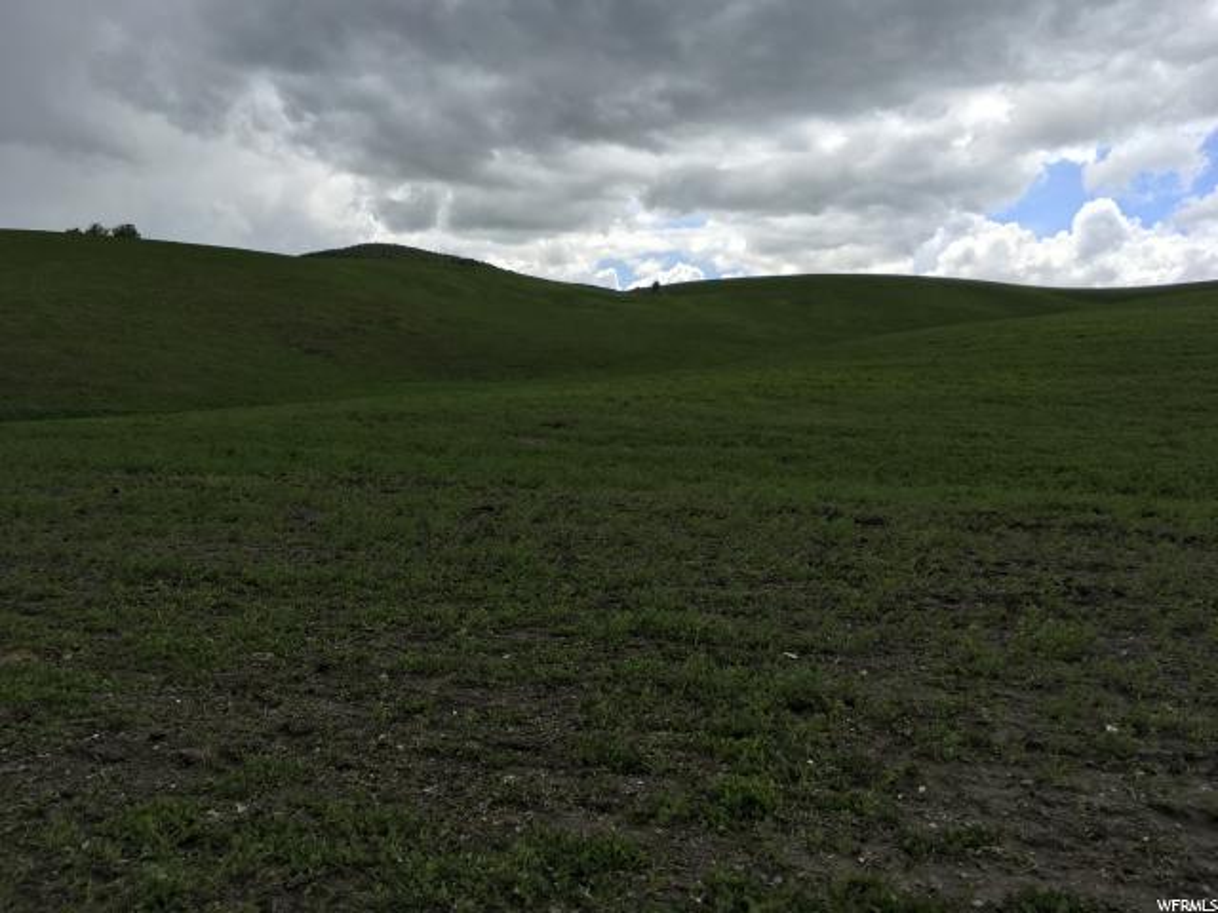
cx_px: 609
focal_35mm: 29
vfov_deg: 48.2
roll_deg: -3.8
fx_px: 1020
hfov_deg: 61.7
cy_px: 456
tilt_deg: -1.9
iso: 25
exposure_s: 1/1054
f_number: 2.2
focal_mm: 4.15
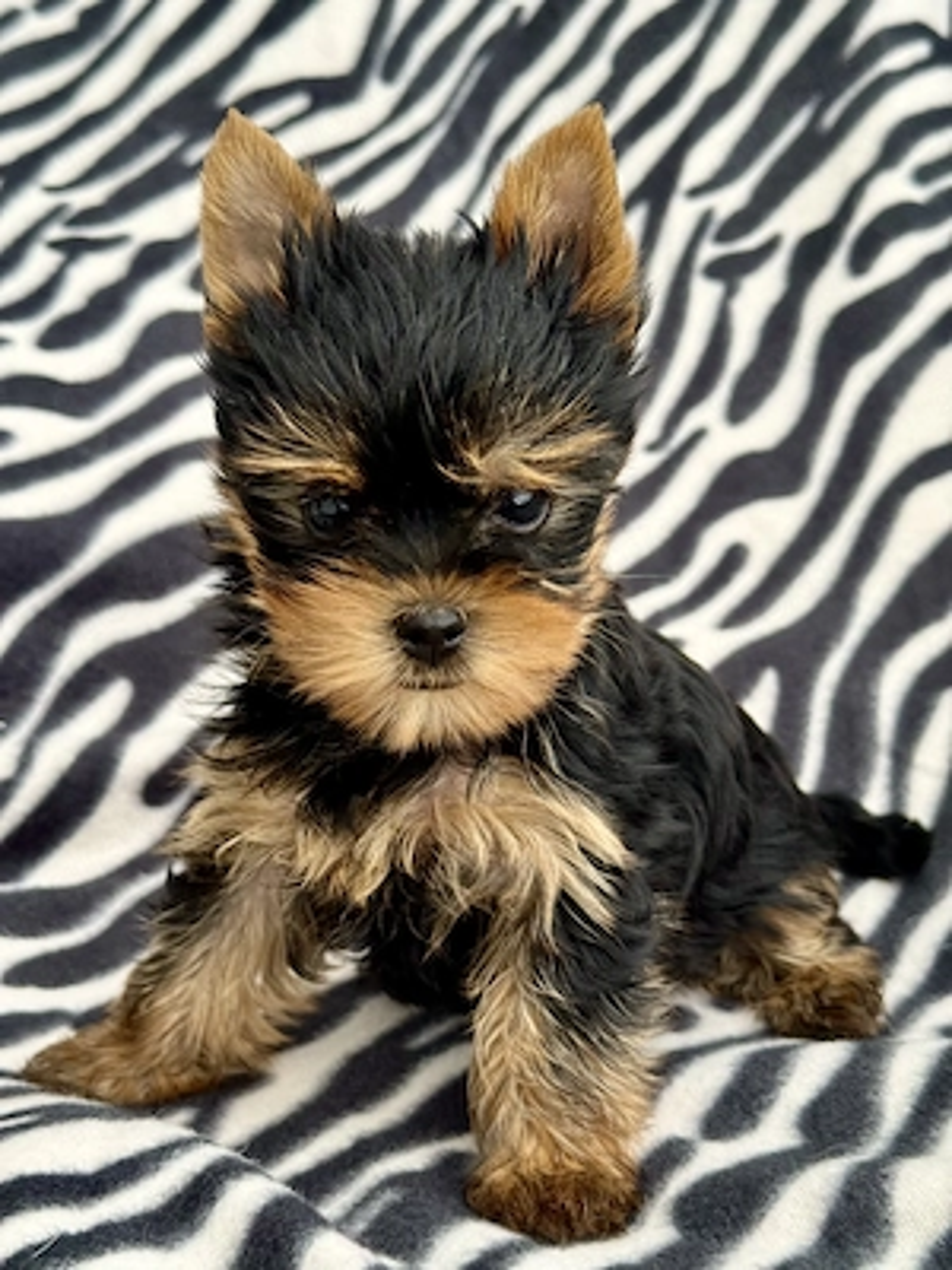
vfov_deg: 39.7
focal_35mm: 48
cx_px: 476
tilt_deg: -22.4
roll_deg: -0.8
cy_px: 635
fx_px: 1760
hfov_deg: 30.3
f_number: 1.78
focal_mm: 6.76
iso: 64
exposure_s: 1/298
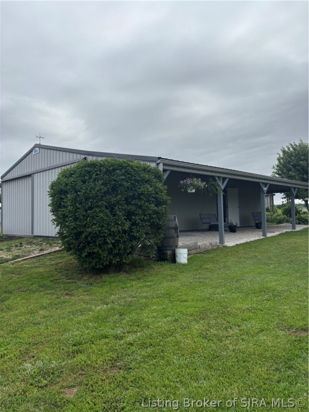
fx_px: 310
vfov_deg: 67.3
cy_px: 206
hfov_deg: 53.0
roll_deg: +1.0
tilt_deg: +2.1
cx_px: 154
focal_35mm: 26
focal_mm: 5.96
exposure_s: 1/3937
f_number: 1.6
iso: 50
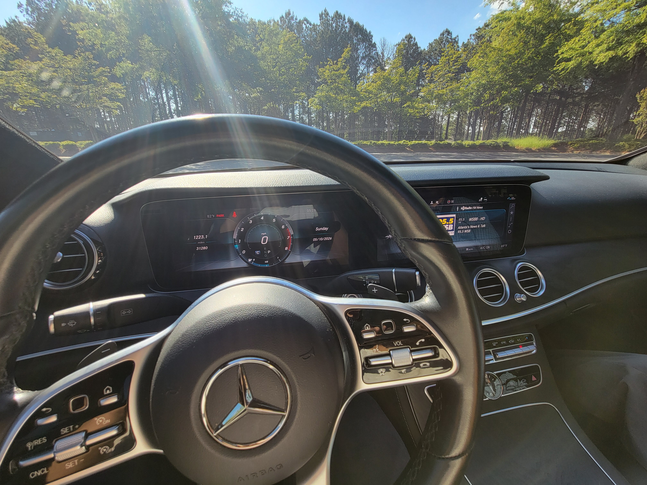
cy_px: 242
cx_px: 324
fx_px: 243
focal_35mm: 13
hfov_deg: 106.2
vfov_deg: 89.9
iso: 50
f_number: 2.2
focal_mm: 2.2
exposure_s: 1/123
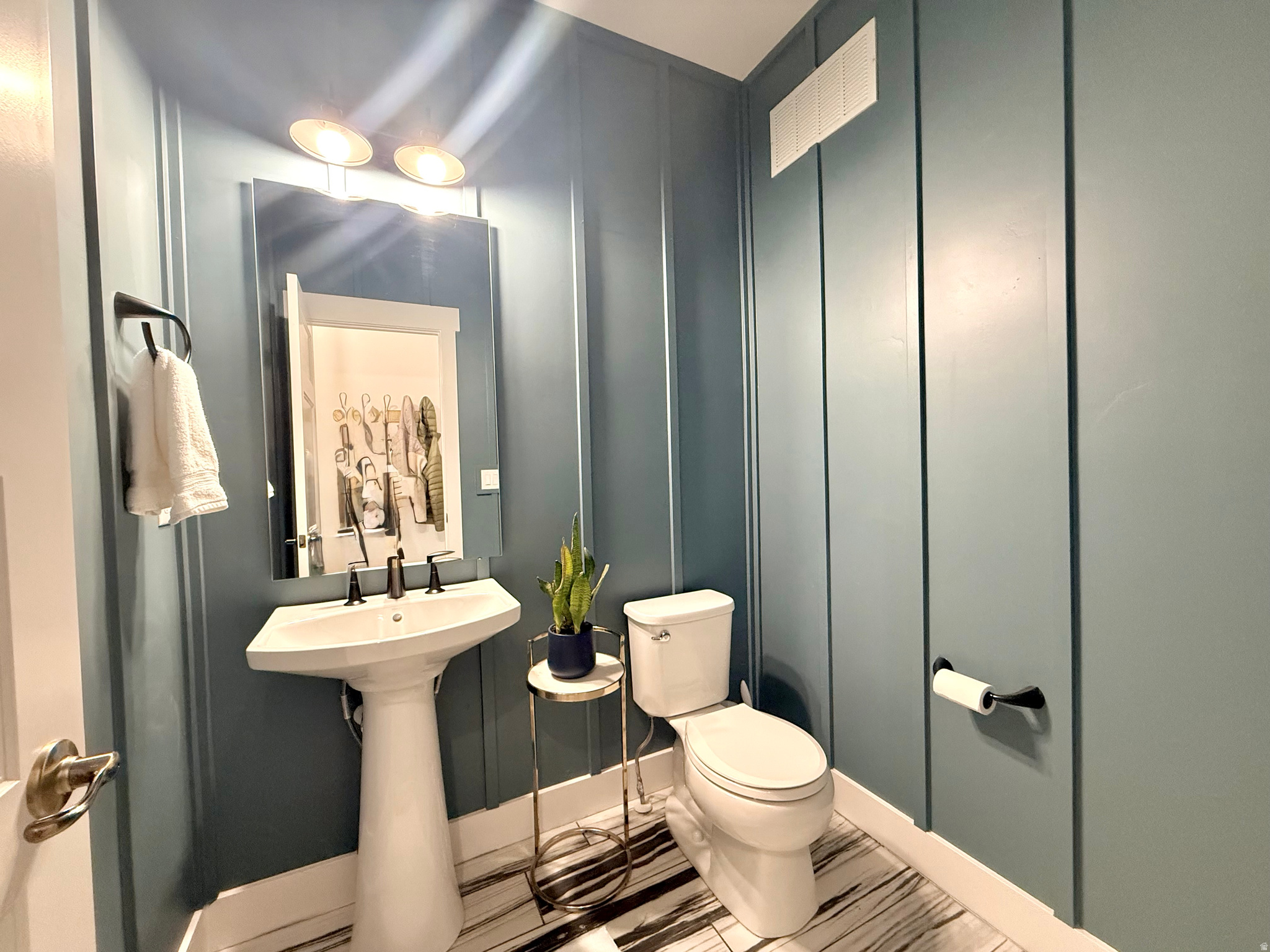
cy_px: 476
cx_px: 635
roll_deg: +1.5
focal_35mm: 14
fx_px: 514
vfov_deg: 85.7
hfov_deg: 102.1
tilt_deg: -0.5
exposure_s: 1/60
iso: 640
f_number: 2.2
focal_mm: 2.22
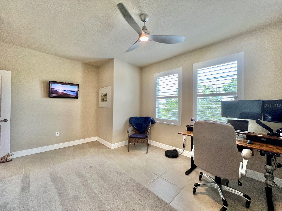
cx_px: 141
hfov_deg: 106.2
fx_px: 106
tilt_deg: -0.3
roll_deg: -0.9
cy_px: 106
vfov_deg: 89.9
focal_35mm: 13
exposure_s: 1/120
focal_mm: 1.57
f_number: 1.8
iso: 80
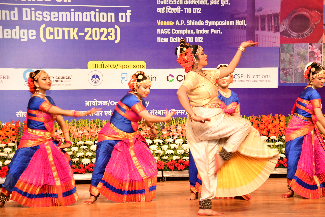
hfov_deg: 17.3
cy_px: 115
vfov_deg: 11.6
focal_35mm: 118
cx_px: 187
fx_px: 1065
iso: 1000
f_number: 4
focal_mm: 85
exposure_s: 1/60
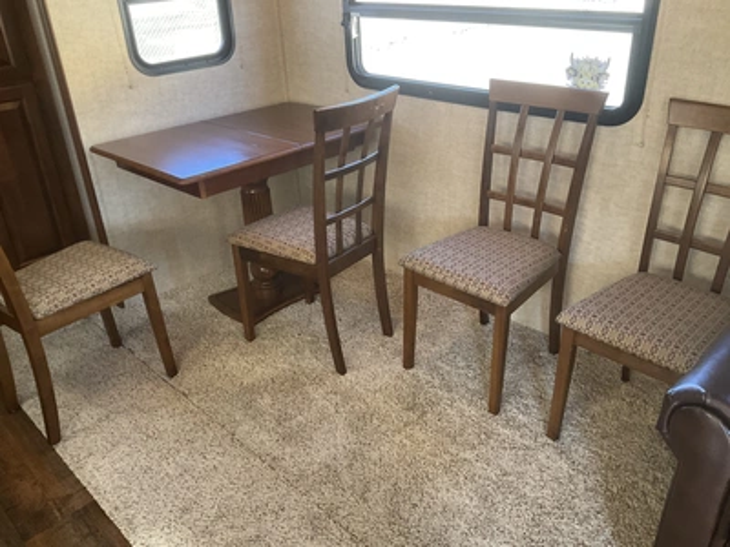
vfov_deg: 48.2
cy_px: 274
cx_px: 365
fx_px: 612
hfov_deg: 61.7
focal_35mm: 29
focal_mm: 3
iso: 100
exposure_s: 1/60
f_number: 1.8
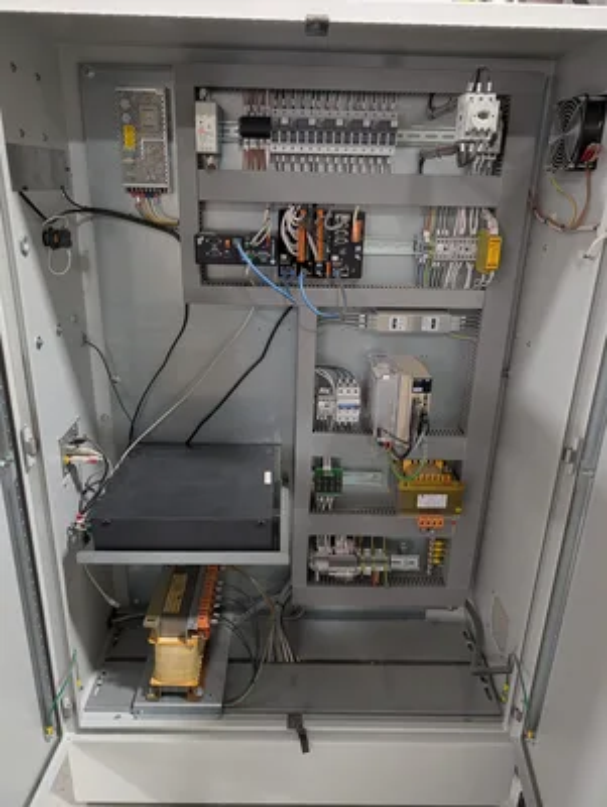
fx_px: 560
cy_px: 404
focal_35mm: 24
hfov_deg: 56.9
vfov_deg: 71.5
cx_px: 304
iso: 653
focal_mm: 6.9
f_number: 1.68
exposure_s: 1/128
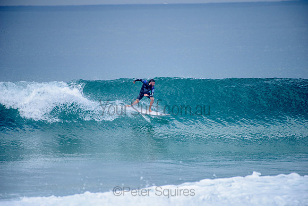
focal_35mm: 500
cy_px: 103
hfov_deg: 4.1
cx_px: 154
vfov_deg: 2.8
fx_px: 4279
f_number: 5.6
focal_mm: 500
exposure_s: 1/2000
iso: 320
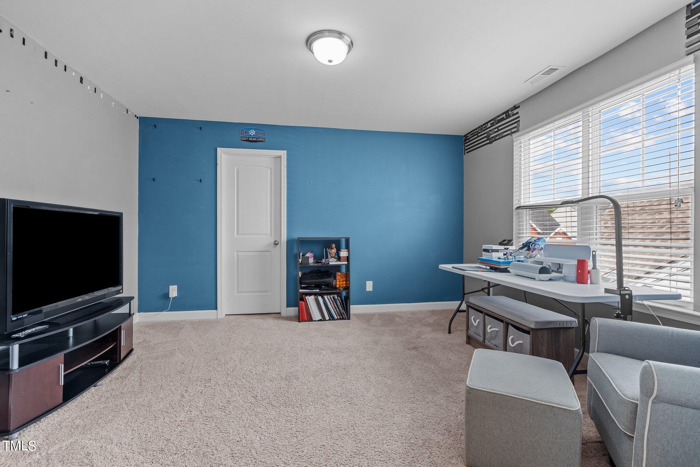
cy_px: 234
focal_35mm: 16
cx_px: 350
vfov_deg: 73.7
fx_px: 311
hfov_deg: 96.7
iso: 400
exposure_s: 1/1.43
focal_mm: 16
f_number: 8
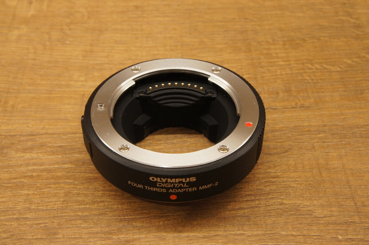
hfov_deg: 37.9
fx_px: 537
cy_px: 122
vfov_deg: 25.7
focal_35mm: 52
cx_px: 184
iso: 1600
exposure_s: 1/40
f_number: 14
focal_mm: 35
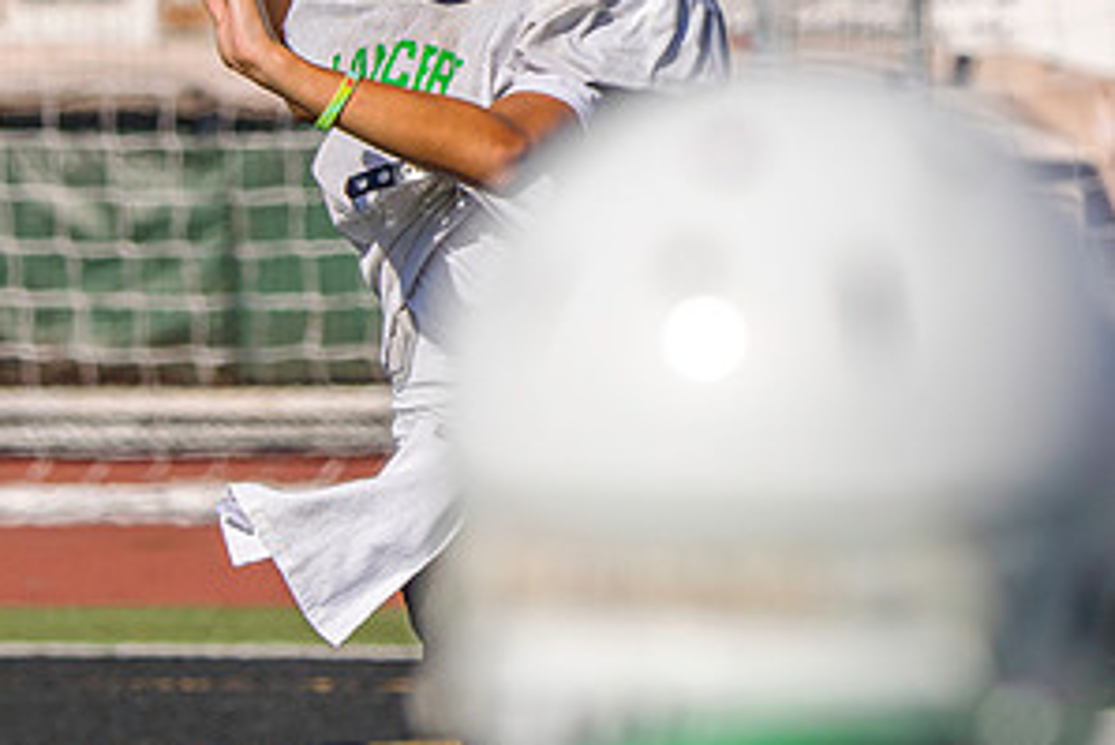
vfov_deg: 1.2
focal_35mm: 1108
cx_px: 329
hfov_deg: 1.9
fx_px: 34332
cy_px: -57
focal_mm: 295
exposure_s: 1/1600
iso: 125
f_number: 7.1
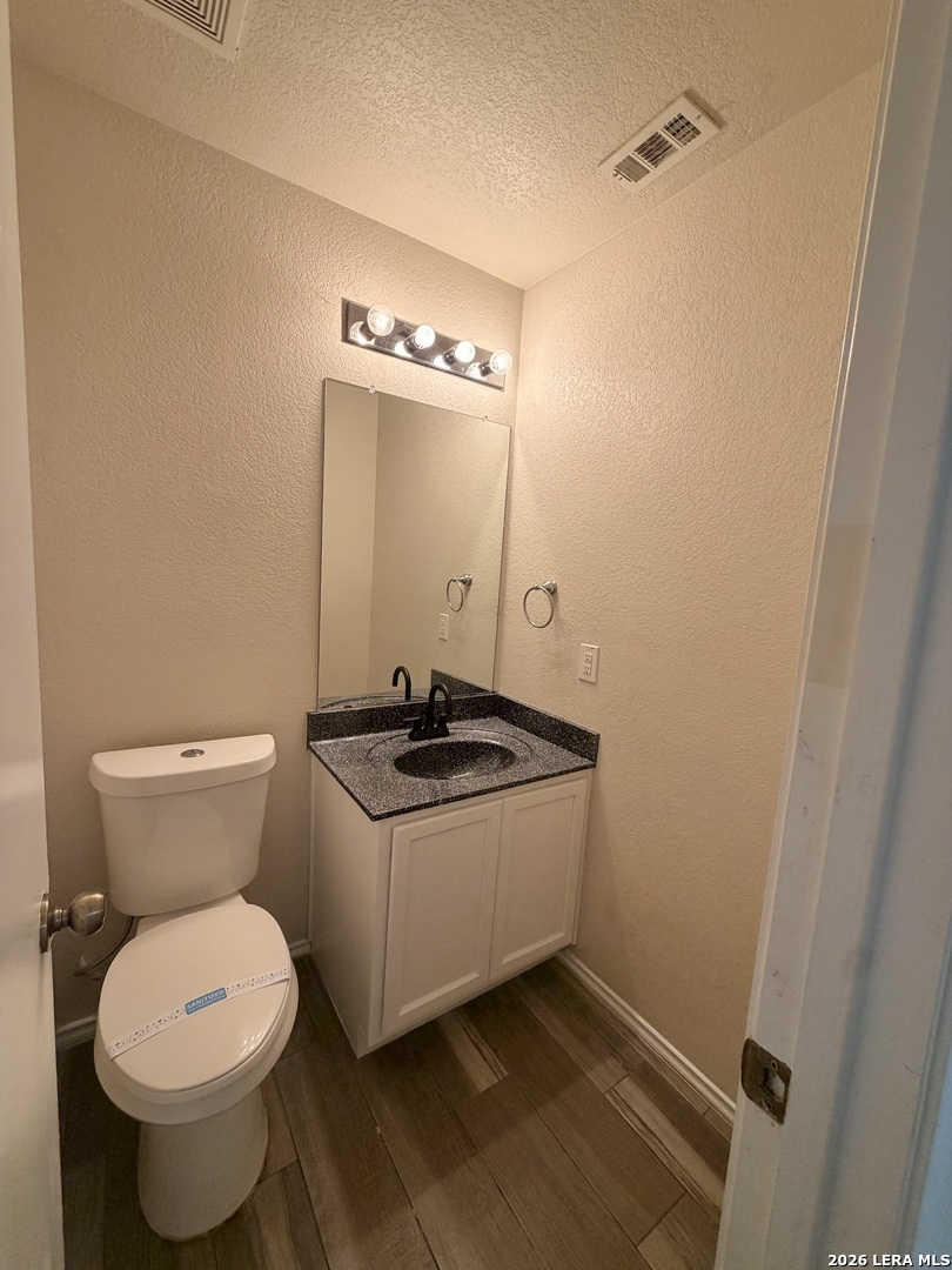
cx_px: 476
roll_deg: -3.5
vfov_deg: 102.1
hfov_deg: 85.7
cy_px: 635
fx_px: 513
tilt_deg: -6.6
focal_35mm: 14
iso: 200
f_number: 2.2
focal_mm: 2.22
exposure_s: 1/120
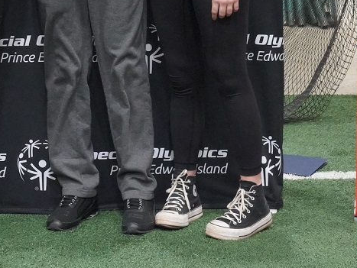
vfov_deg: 10.1
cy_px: -69
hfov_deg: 13.5
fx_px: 1497
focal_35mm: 145
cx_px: 57
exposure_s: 1/80
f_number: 8
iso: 12800
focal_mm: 47
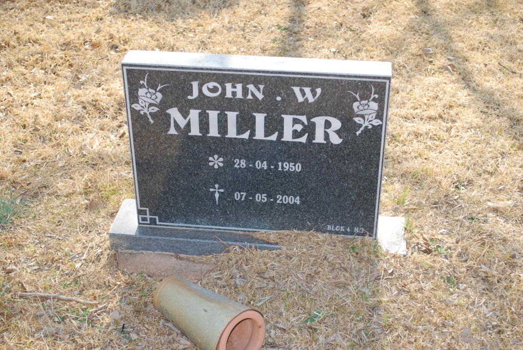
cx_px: 262
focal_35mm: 54
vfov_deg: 25.1
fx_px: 785
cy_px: 175
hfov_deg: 36.8
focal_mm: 36
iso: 110
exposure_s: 1/125
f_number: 5.3
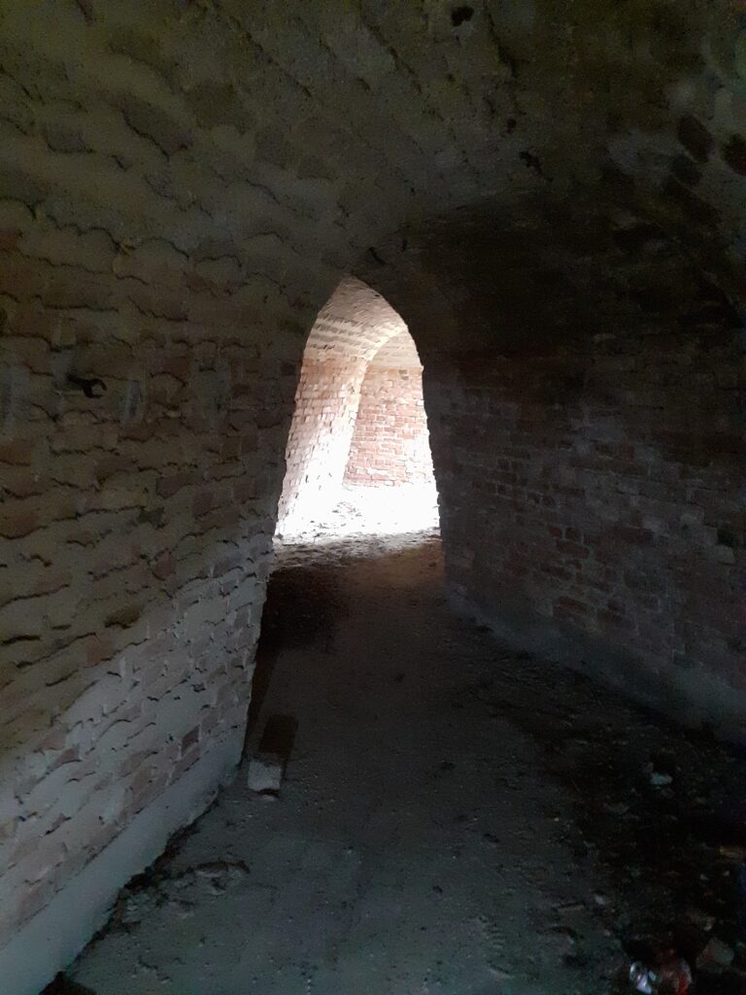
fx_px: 776
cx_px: 373
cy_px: 498
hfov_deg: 51.4
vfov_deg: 65.3
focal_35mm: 27
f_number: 1.9
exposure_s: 1/14
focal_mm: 3.6
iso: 1250
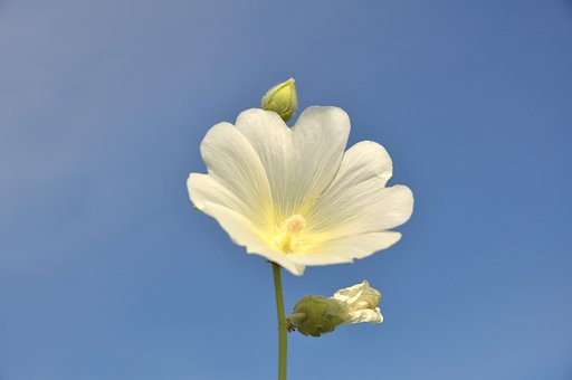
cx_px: 286
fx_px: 1666
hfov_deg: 19.5
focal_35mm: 105
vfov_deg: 13.0
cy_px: 190
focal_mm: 70
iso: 200
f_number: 8
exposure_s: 1/1000
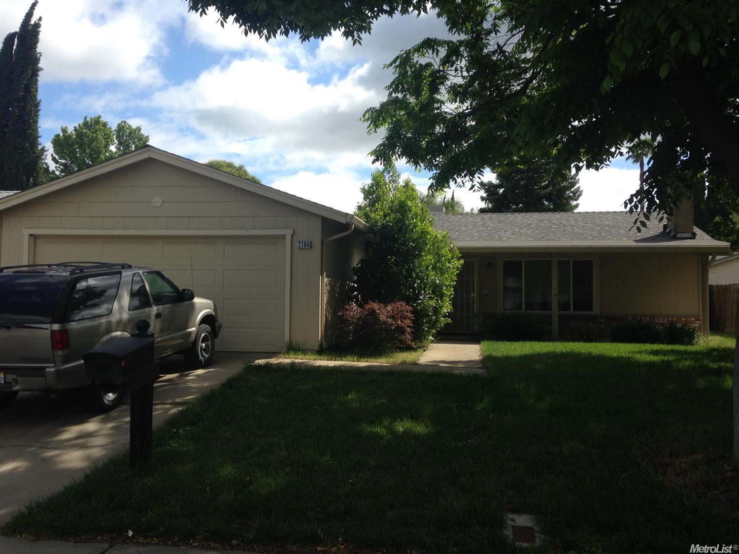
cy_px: 277
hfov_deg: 55.4
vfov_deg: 42.9
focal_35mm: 33
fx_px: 704
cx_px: 370
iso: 50
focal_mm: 4.12
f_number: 2.4
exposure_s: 1/1290
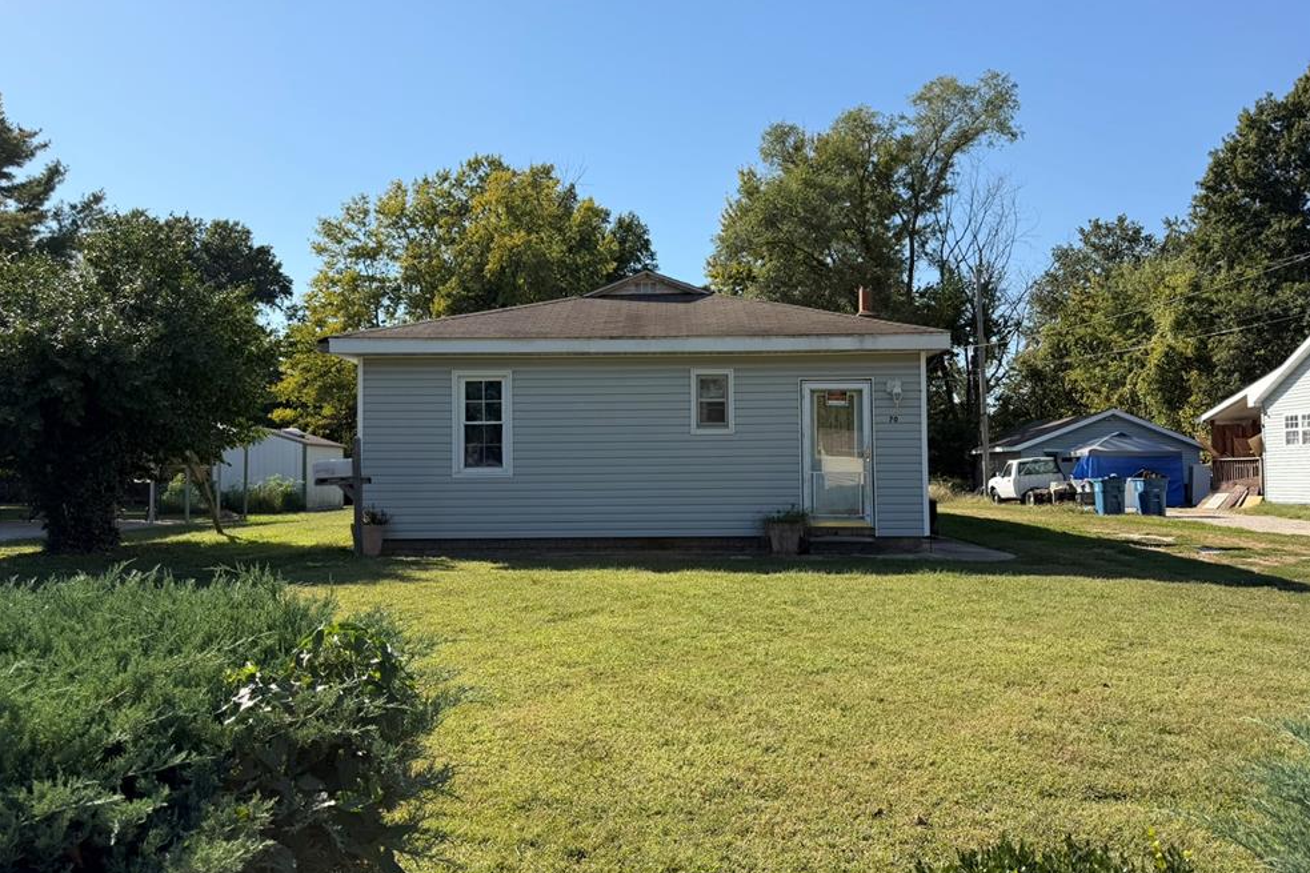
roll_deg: +1.0
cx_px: 658
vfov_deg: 49.5
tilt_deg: +2.4
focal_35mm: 26
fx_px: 946
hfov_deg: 69.4
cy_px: 420
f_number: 1.78
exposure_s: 1/3584
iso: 80
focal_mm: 6.76
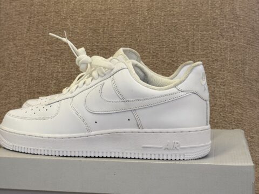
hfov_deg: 39.7
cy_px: 97
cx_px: 130
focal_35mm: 48
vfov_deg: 30.3
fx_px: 359
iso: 160
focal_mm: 6.76
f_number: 1.78
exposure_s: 1/60
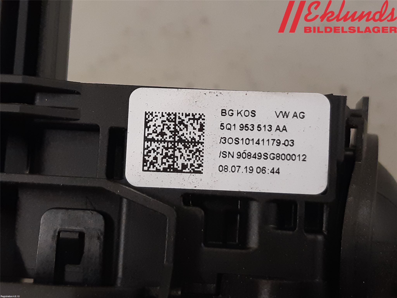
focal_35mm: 26
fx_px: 298
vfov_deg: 53.1
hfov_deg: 67.3
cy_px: 149
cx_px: 198
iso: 160
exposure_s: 1/60
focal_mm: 3.93
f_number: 1.7
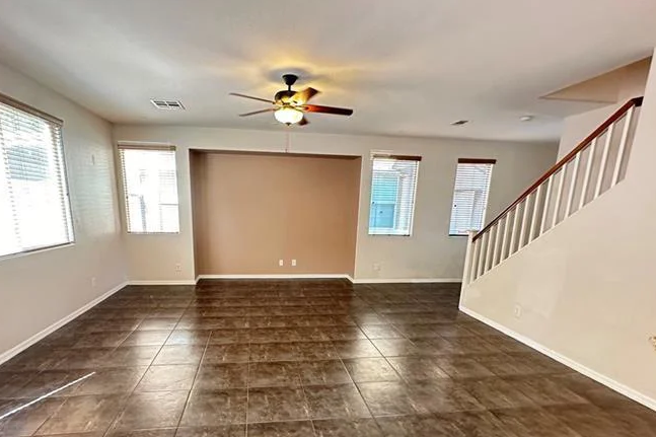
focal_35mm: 18
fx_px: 328
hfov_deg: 89.7
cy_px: 279
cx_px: 296
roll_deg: -0.8
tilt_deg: -9.7
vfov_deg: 66.1
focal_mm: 2.22
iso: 320
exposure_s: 1/60
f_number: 2.2
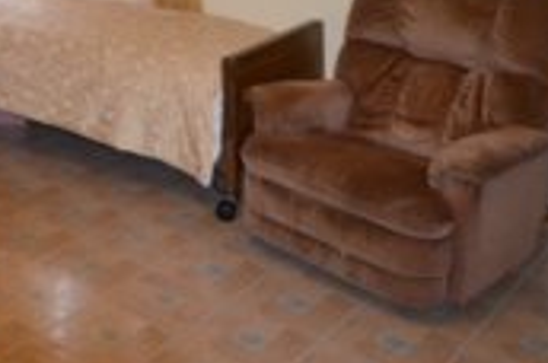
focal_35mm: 54
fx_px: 826
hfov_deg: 30.1
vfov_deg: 22.4
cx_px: -143
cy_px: -96
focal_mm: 13
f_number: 3.8
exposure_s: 1/60
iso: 800
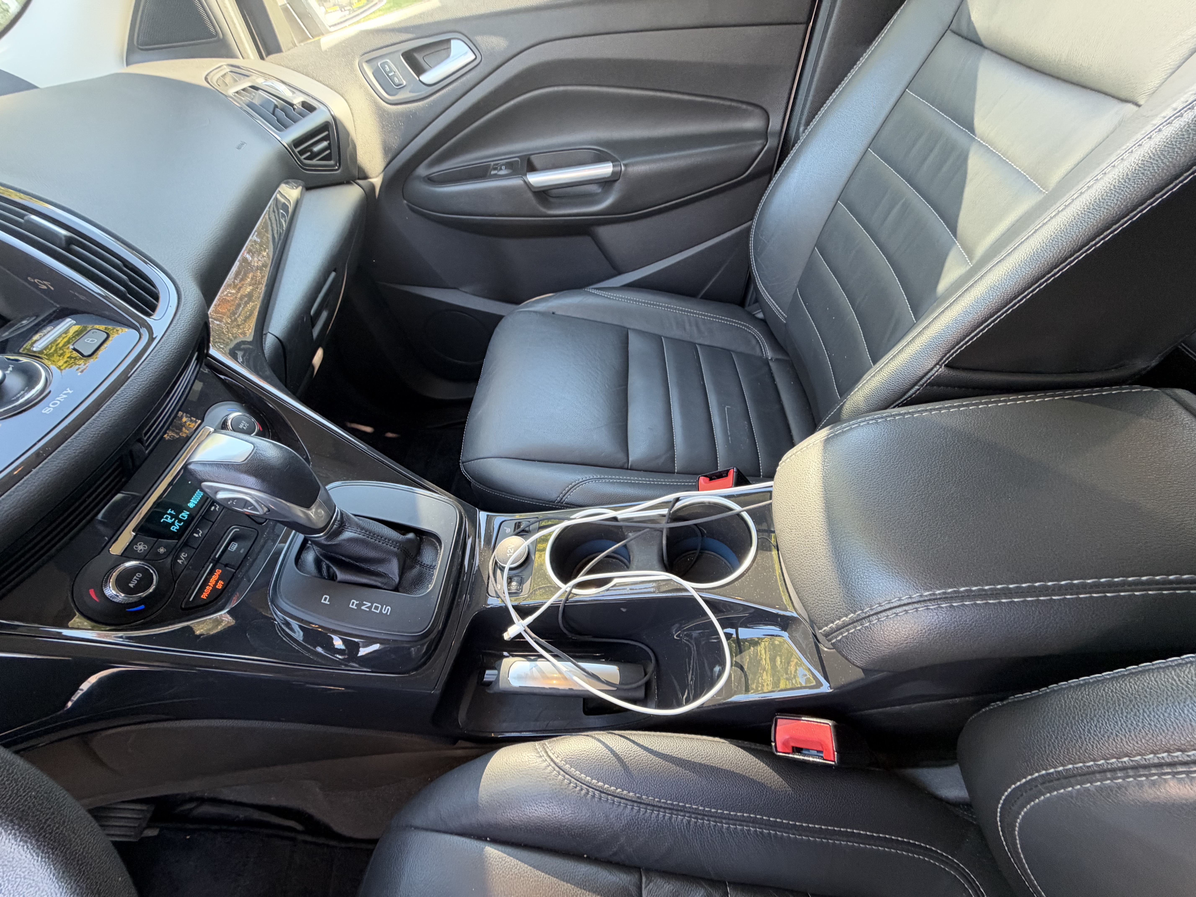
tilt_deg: -49.6
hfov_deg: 102.1
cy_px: 448
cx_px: 598
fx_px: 484
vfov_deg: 85.7
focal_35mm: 14
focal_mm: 2.22
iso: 320
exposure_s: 1/67
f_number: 2.2
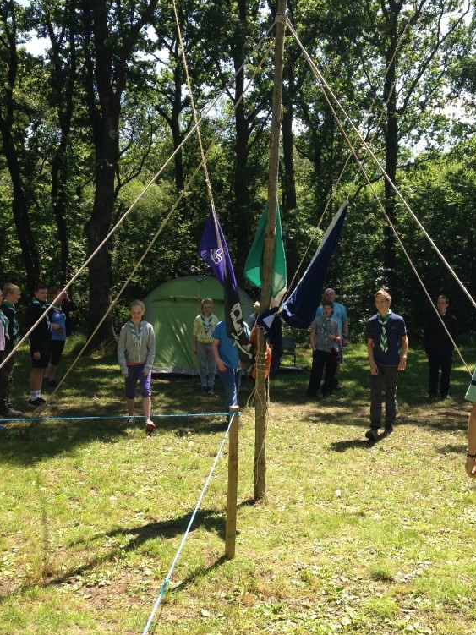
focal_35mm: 45
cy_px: 321
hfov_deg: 32.0
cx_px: 296
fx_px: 825
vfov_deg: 42.1
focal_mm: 4.12
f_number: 2.4
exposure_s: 1/459
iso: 50
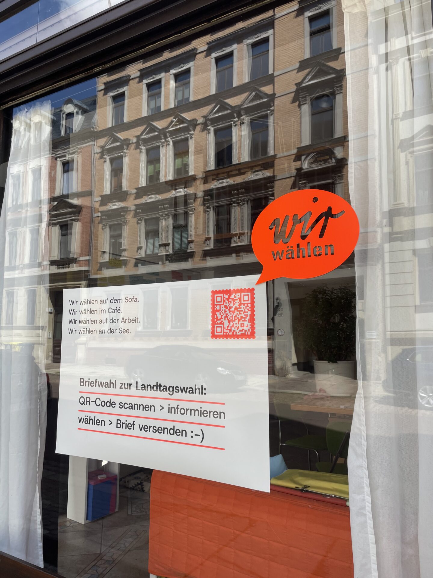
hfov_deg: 53.1
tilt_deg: +6.1
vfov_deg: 67.3
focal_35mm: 26
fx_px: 434
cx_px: 216
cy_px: 289
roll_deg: +0.5
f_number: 1.6
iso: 32
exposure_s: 1/1135
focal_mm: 4.2
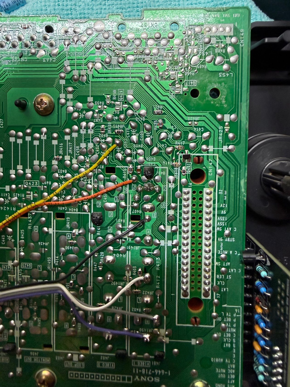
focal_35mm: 24
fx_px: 268
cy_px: 194
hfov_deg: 56.8
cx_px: 145
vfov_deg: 71.6
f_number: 2.2
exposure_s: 1/60
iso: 250
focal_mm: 2.22
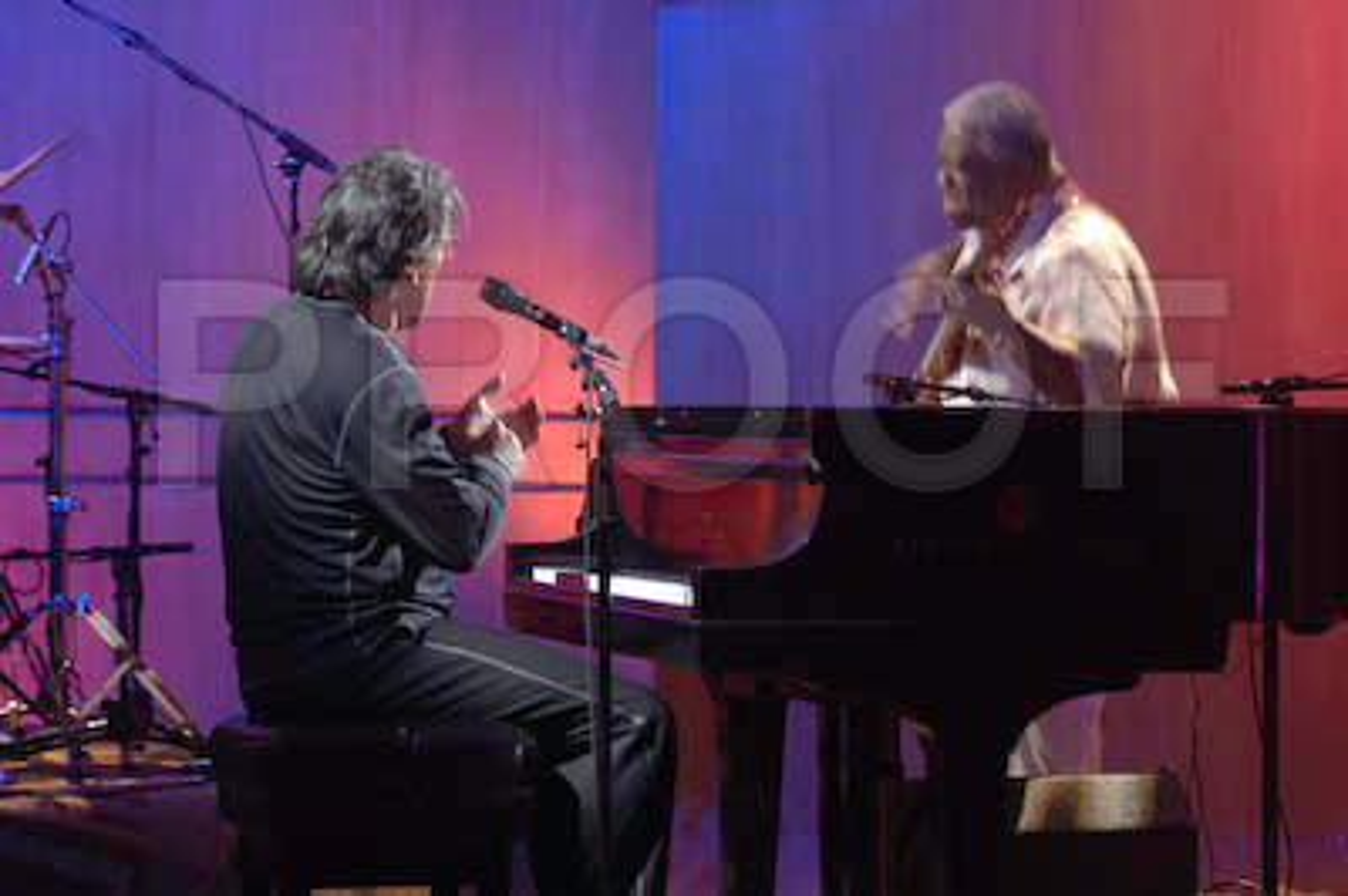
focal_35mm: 147
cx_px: 674
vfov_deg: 9.3
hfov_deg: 14.0
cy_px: 448
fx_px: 5500
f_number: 2.8
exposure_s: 1/40
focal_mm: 98
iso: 800
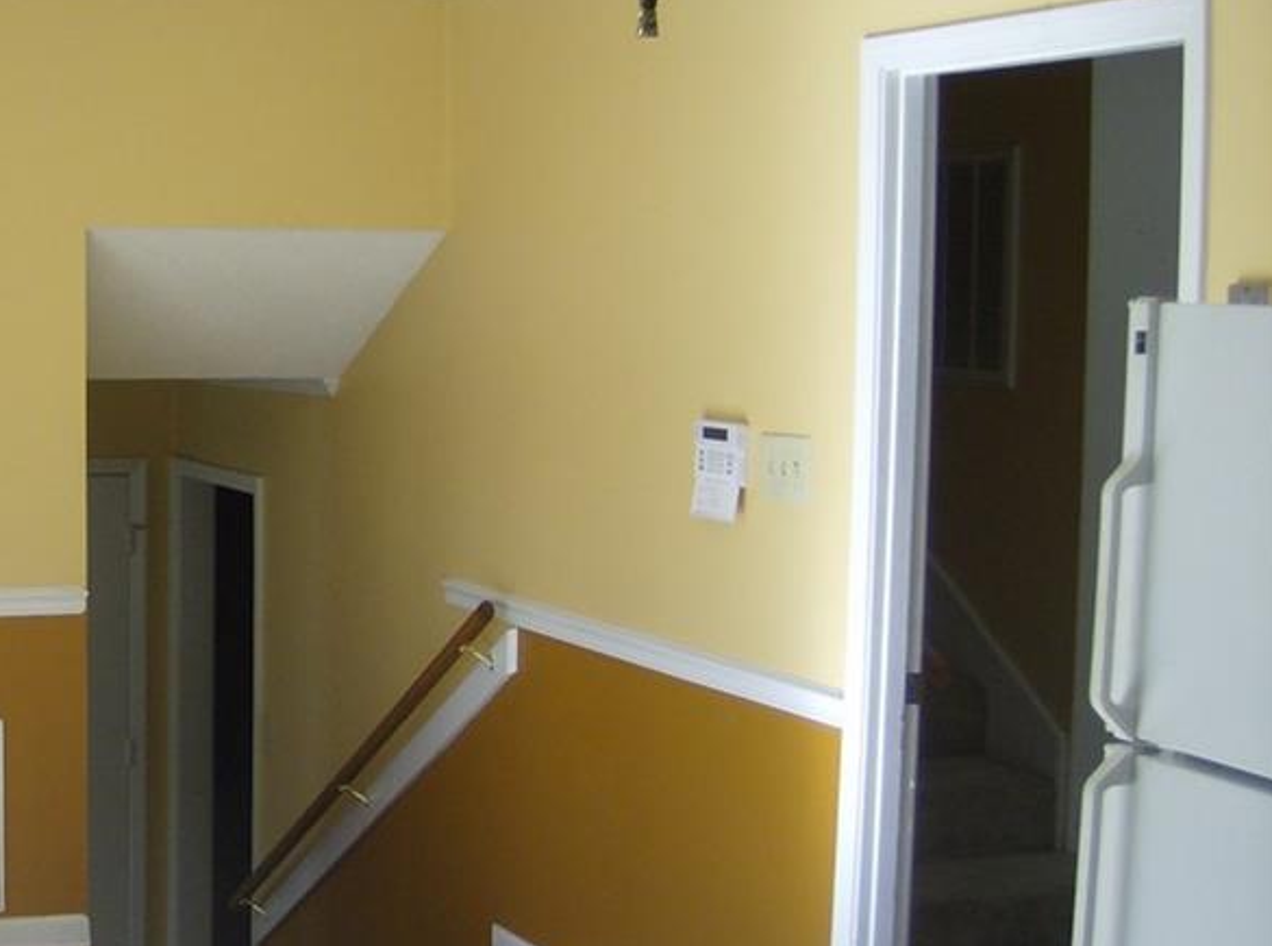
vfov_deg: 23.2
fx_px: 2308
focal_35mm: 63
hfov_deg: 29.7
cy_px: 472
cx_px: 167
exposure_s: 1/151
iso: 100
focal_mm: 6
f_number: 2.8
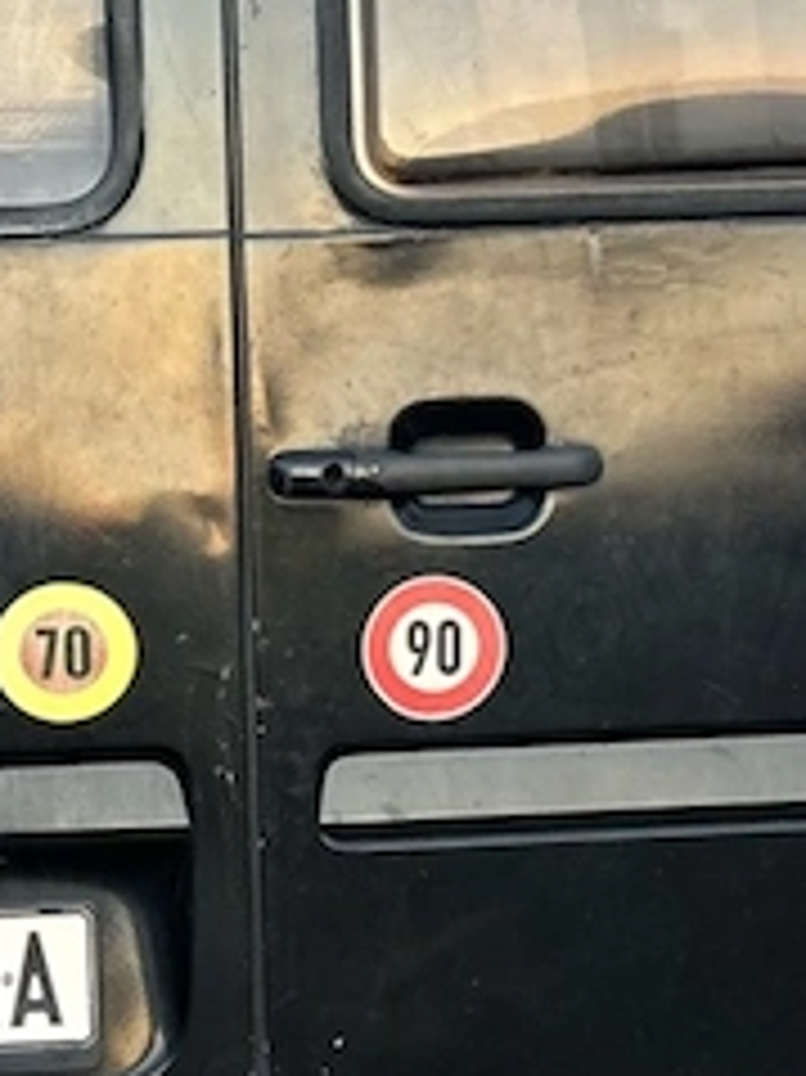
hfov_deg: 16.8
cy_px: 662
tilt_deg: -7.5
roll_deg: +3.4
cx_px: 162
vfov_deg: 22.5
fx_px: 2703
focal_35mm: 87
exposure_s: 1/80
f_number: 1.5
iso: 125
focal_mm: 5.7
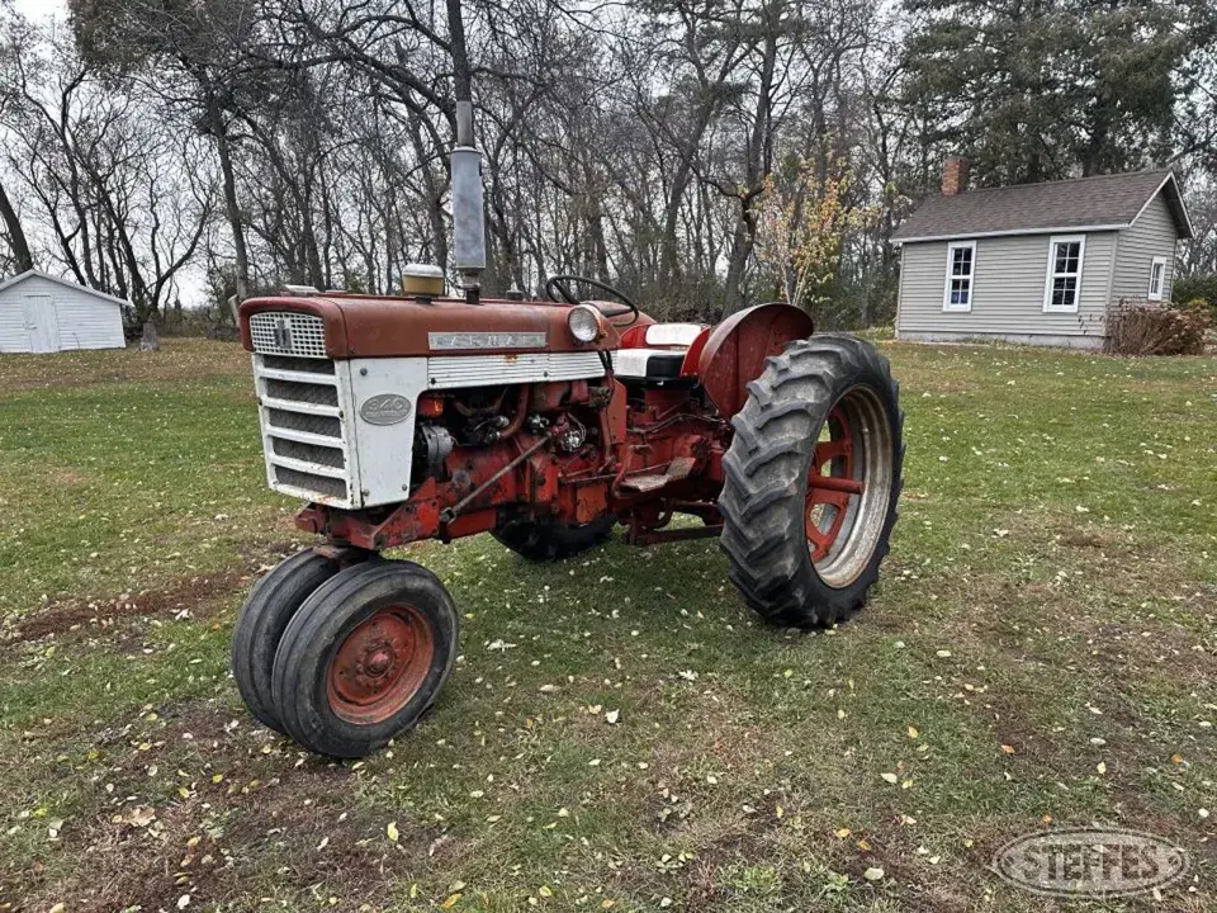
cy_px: 456
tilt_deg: -9.3
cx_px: 608
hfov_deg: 71.6
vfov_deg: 56.8
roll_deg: +0.0
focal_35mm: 24
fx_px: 844
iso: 160
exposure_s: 1/121
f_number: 1.78
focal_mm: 6.86
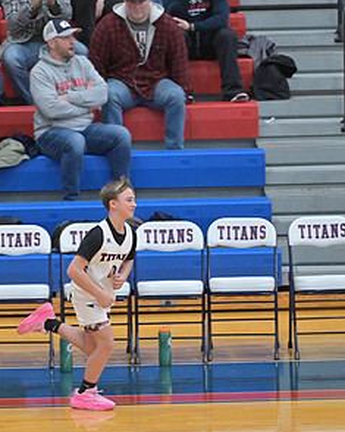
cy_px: 256
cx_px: 92
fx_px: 4725
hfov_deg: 4.2
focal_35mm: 370
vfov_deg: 5.2
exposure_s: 1/400
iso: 3200
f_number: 4.5
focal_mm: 200
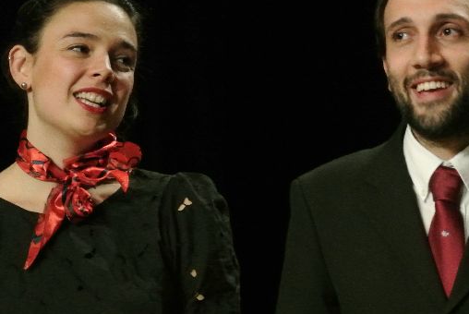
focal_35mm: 468
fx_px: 6104
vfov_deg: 2.9
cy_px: 121
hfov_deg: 4.4
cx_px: 236
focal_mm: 110
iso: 3200
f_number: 5.6
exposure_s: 1/60
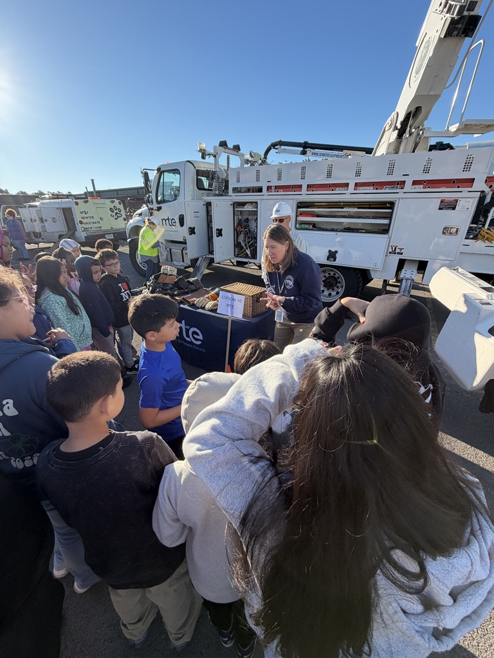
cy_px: 329
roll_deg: +1.4
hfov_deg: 85.7
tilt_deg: -23.2
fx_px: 266
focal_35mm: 14
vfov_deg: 102.1
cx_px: 247
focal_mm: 2.22
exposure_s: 1/585
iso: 40
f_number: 2.2
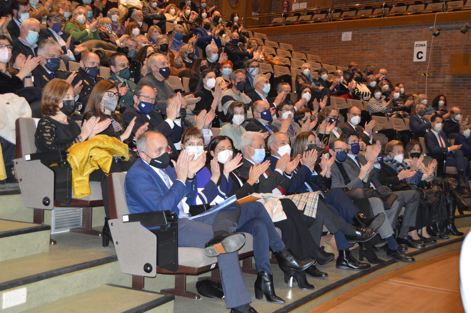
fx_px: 686
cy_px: 156
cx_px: 236
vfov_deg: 25.7
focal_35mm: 52
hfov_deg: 37.9
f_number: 4.5
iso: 3200
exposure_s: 1/60
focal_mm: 35
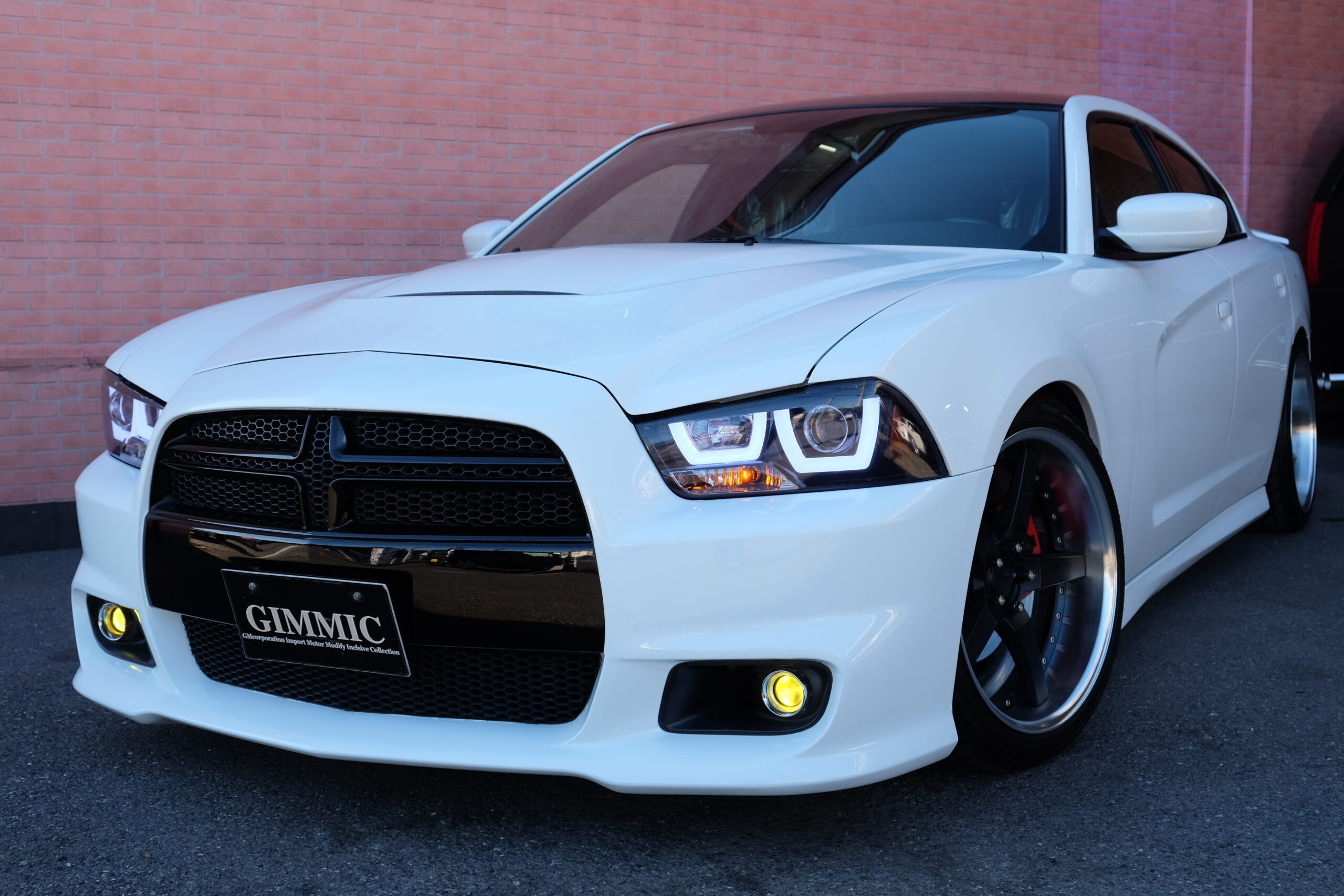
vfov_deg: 31.2
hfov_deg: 45.4
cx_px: 672
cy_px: 448
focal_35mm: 43
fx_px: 1605
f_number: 5.6
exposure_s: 1/220
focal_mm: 28.9
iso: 400
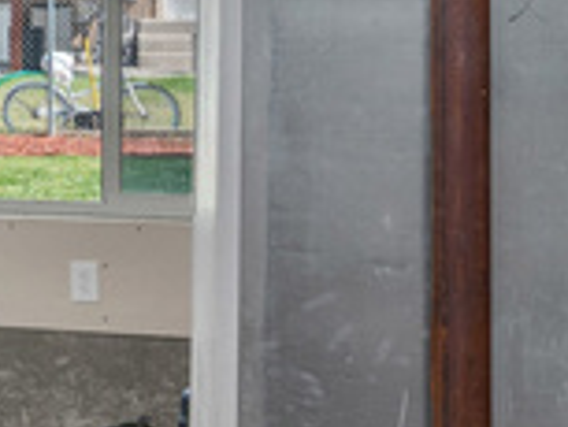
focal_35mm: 125
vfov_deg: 11.8
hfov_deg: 13.1
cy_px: 48
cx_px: -650
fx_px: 2056
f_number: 8
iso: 500
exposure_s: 1/2
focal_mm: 19.5
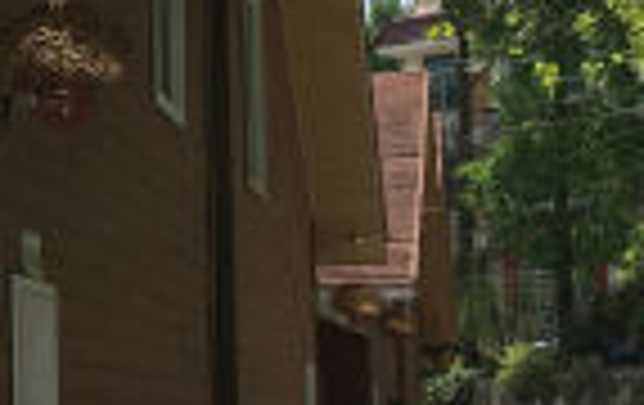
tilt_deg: +2.7
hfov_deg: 13.4
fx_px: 2638
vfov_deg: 8.7
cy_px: 403
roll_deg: +0.7
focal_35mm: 150
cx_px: -194
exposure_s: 1/1350
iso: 25
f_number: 2.2
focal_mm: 4.15
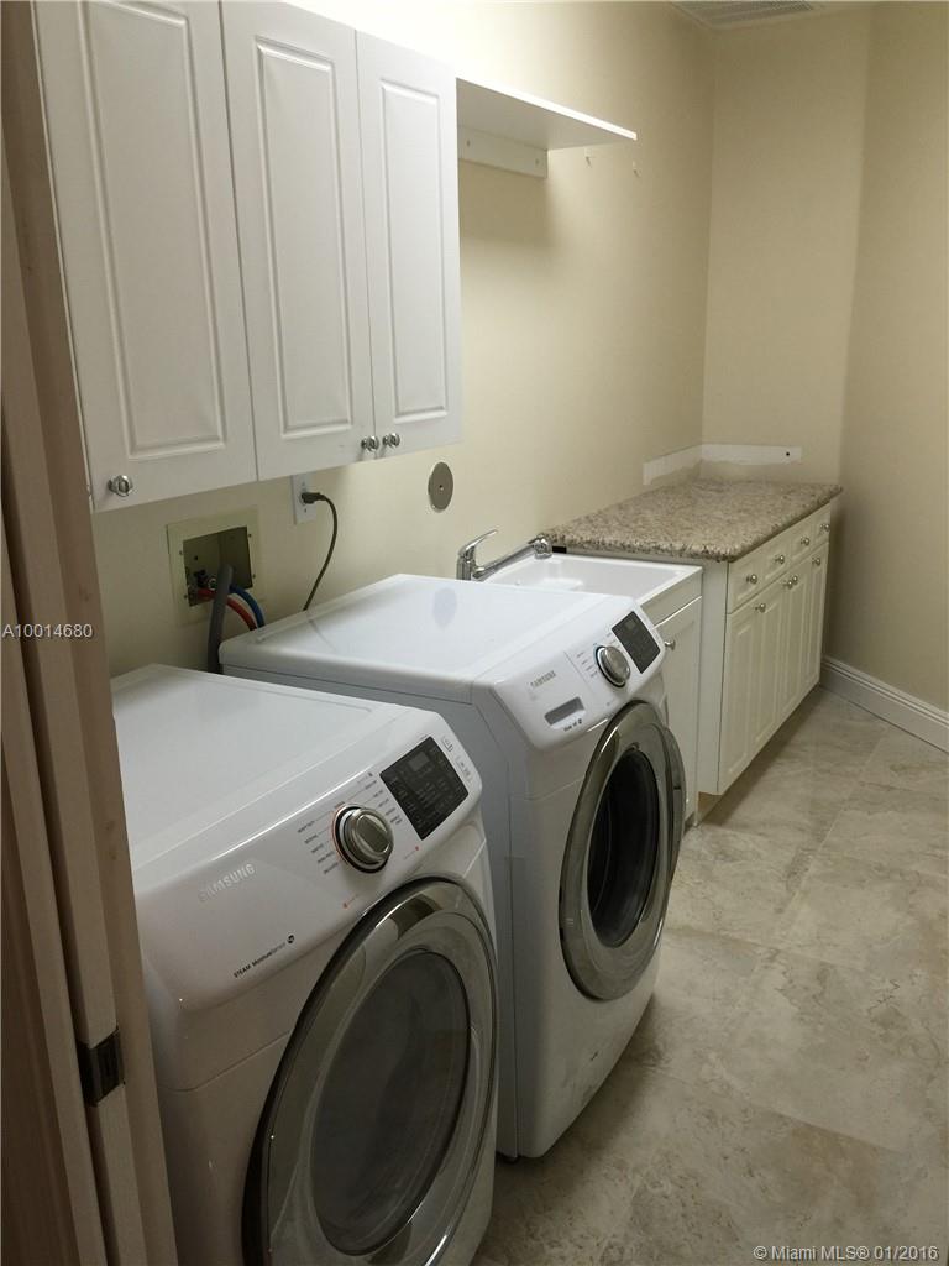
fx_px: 1060
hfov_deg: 48.2
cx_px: 474
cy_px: 633
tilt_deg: -15.7
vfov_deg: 61.7
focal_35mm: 29
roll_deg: +2.0
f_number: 2.2
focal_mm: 4.15
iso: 50
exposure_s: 1/30
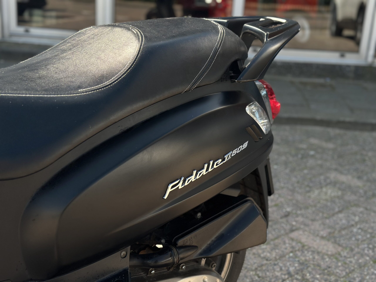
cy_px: 141
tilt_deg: -15.3
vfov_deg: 30.3
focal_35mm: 48
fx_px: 521
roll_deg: -3.2
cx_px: 188
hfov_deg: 39.7
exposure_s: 1/543
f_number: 1.78
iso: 80
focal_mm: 6.86
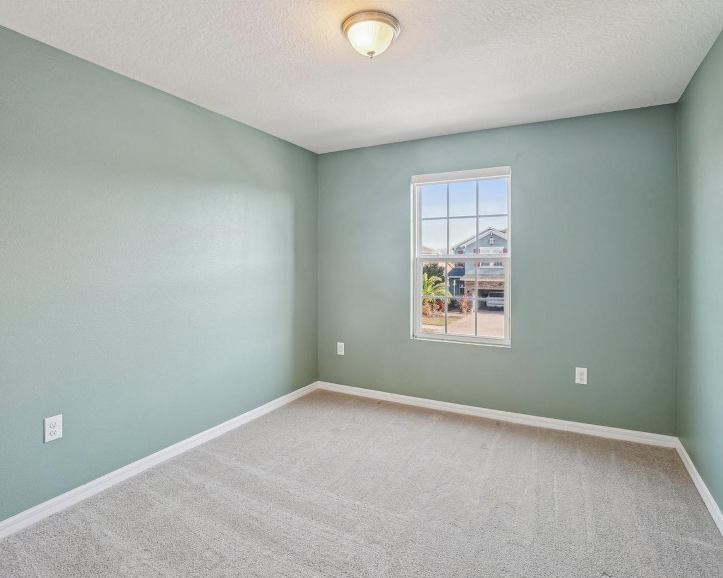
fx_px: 364
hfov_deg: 89.6
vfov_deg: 77.0
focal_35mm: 17
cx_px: 374
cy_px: 289
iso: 400
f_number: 8
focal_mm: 10
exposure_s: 1/8
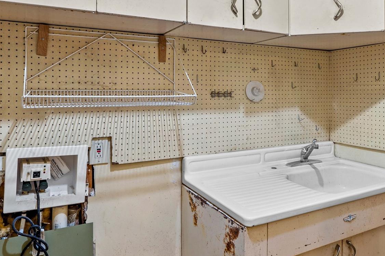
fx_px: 310
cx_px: 230
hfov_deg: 63.1
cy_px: 90
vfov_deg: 44.4
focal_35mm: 29
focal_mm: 16
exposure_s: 1/2
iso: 100
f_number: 8
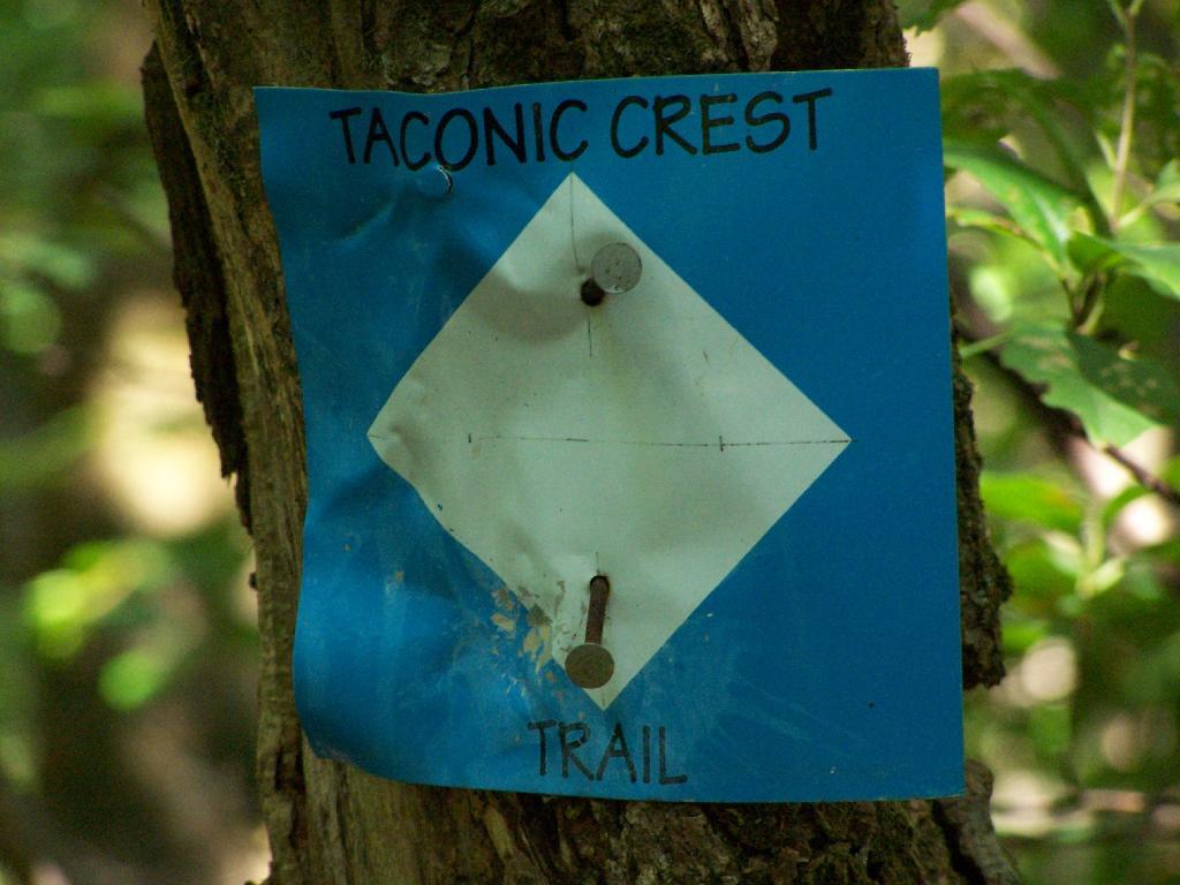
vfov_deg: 5.5
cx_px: 590
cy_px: 442
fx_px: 9136
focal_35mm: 268
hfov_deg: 7.4
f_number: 3.6
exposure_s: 1/100
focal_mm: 44.4
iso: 400
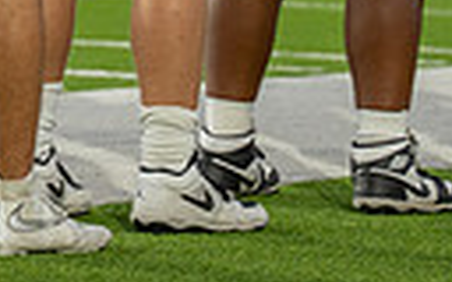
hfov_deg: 5.6
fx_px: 4570
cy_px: -437
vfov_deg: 3.5
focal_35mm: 371
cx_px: -21
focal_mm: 70
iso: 500
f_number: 2.8
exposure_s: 1/500
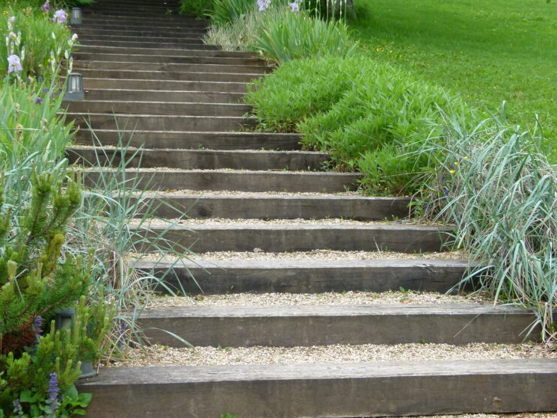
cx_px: 295
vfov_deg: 22.3
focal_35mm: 66
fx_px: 1062
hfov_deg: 29.4
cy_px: 188
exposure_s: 1/125
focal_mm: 8.7
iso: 100
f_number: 3.2
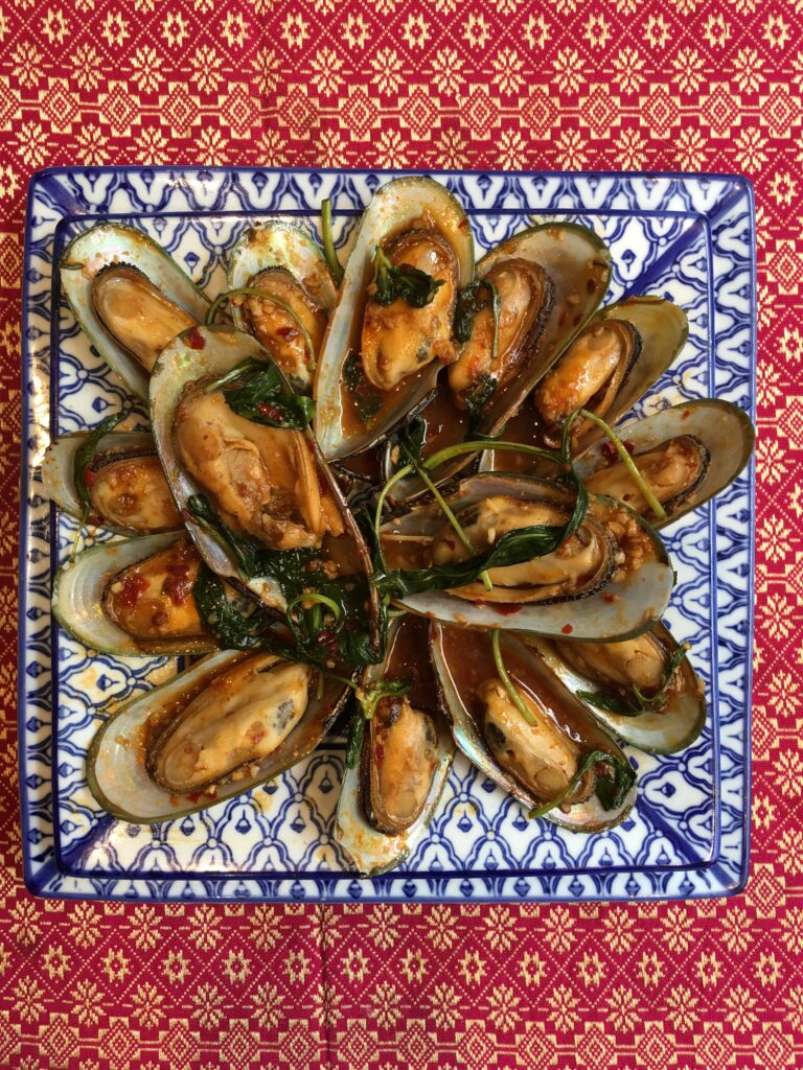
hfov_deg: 48.2
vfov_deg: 61.7
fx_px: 897
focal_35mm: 29
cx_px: 402
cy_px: 535
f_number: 2.2
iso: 40
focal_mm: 4.15
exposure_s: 1/33
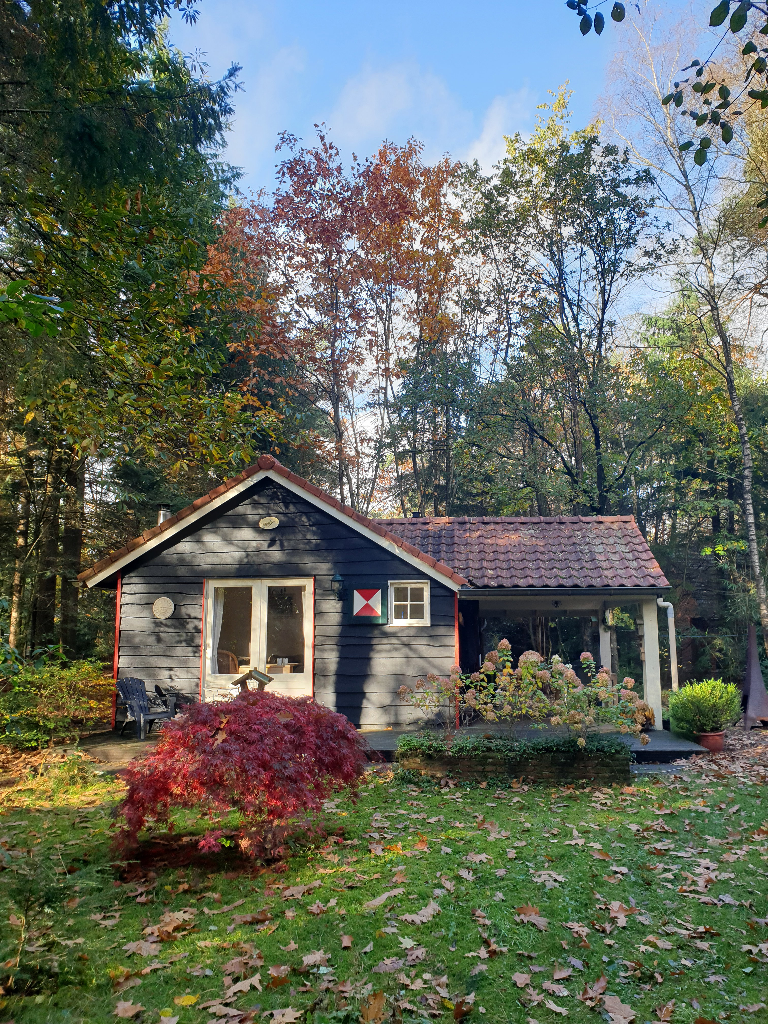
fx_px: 769
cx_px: 384
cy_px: 512
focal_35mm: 26
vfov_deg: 67.3
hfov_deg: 53.1
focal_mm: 4.3
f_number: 2.4
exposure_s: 1/178
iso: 50
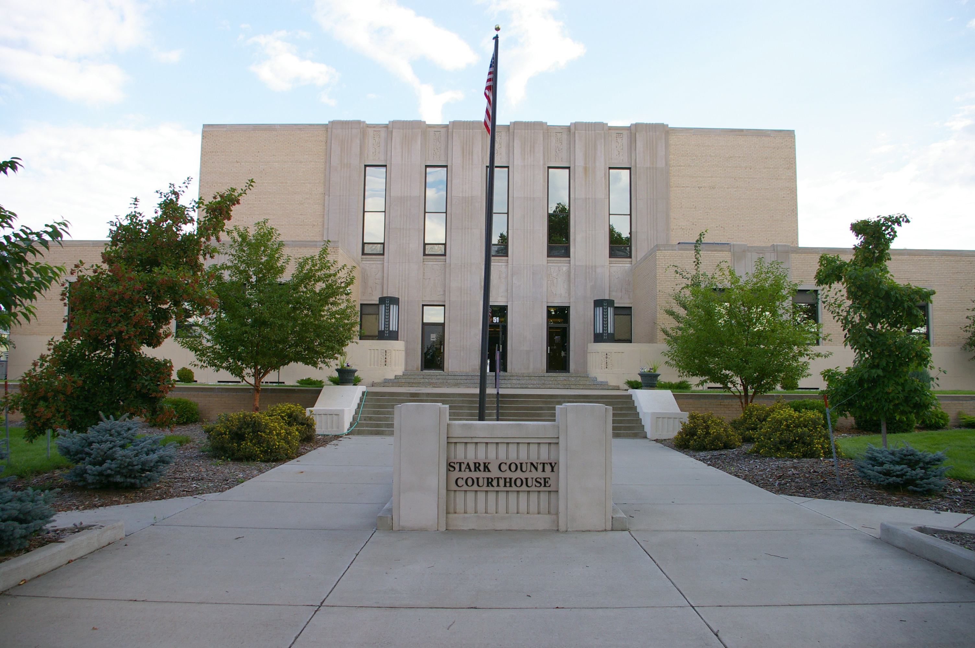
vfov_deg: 47.8
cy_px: 324
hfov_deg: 67.4
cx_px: 488
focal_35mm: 27
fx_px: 731
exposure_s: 1/125
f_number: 6.7
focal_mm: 18
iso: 200
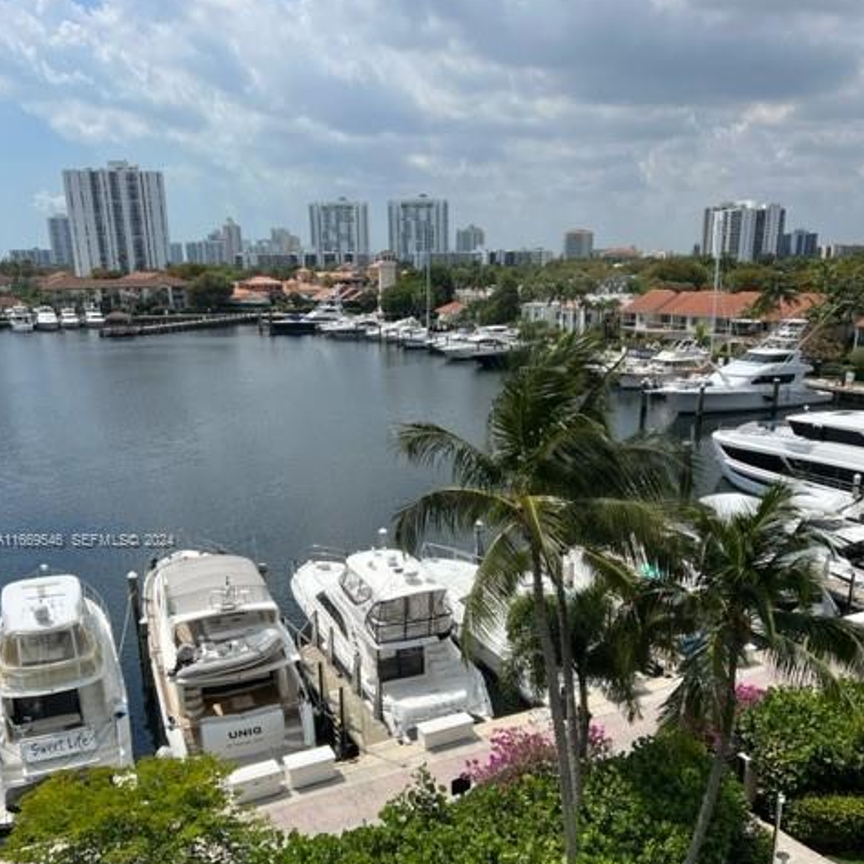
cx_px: 430
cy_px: 541
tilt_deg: -17.1
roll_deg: +1.0
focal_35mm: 31
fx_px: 875
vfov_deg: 52.0
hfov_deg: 52.5
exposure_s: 1/6579
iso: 50
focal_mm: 5.7
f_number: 1.5
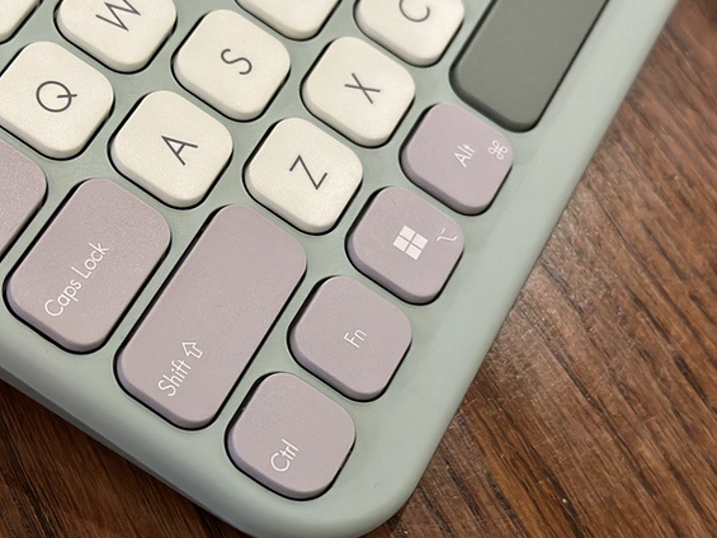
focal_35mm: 85
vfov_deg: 17.4
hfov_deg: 22.8
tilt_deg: -56.1
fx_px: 1761
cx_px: 183
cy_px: 218
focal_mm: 6.86
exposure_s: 1/33
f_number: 1.78
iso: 320
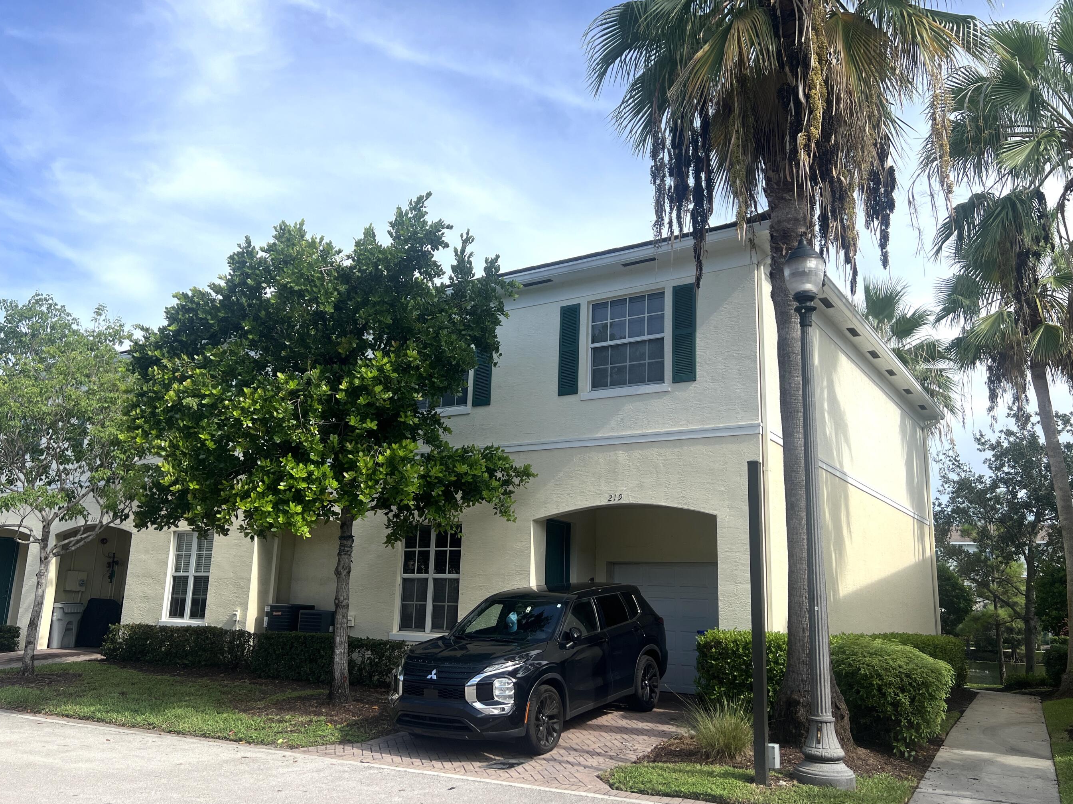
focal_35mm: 29
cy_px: 397
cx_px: 509
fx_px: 899
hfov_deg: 61.6
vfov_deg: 48.2
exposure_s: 1/3356
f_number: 1.5
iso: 50
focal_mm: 5.7
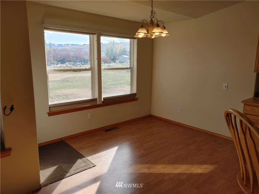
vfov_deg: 53.1
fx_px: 195
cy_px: 97
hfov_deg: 67.3
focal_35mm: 26
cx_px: 130
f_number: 1.8
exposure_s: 1/541
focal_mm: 5.58
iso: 50
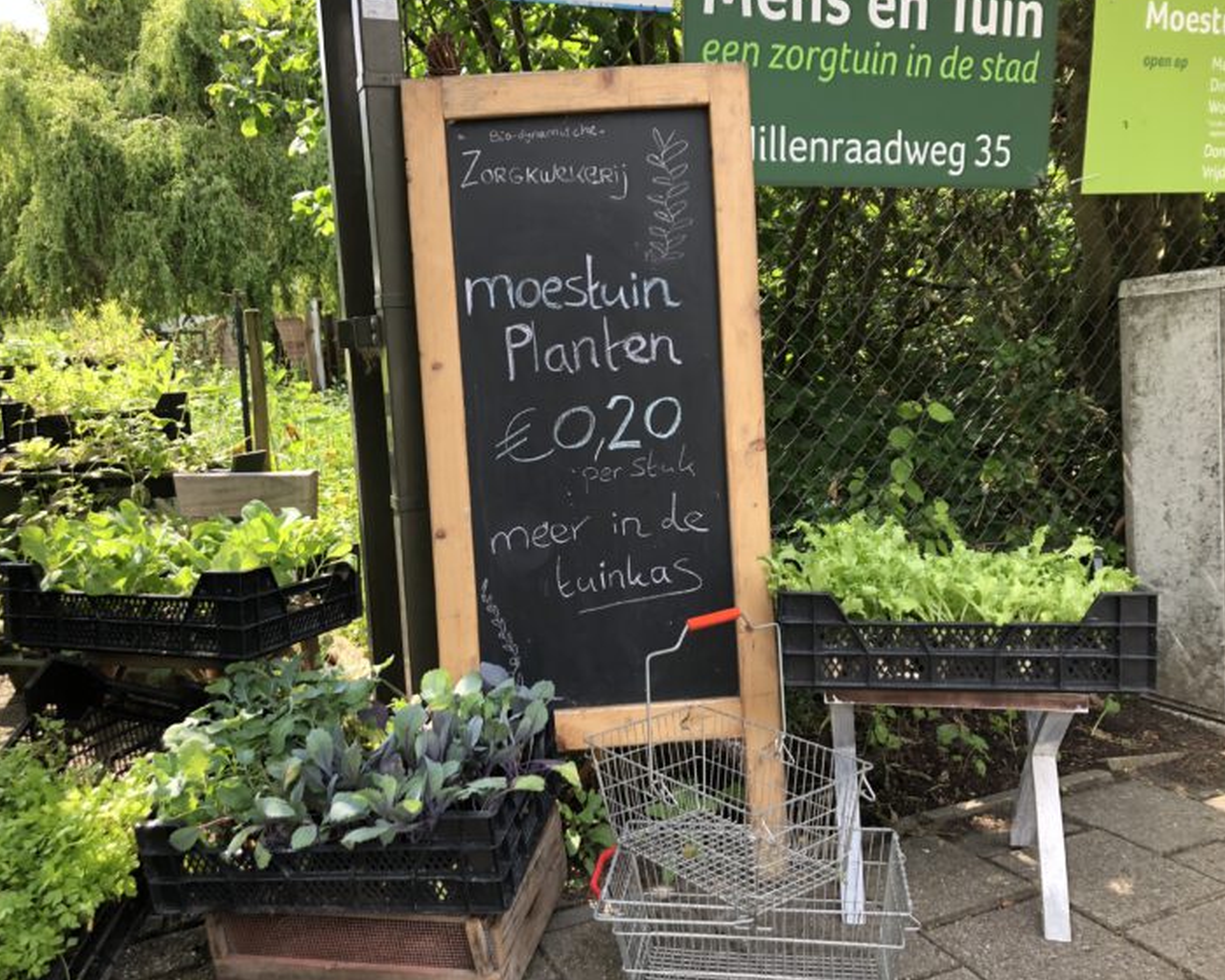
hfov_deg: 58.7
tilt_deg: -8.4
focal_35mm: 30
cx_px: 572
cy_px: 480
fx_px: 1088
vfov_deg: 48.5
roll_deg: +3.7
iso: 20
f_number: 1.8
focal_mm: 3.99
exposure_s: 1/184
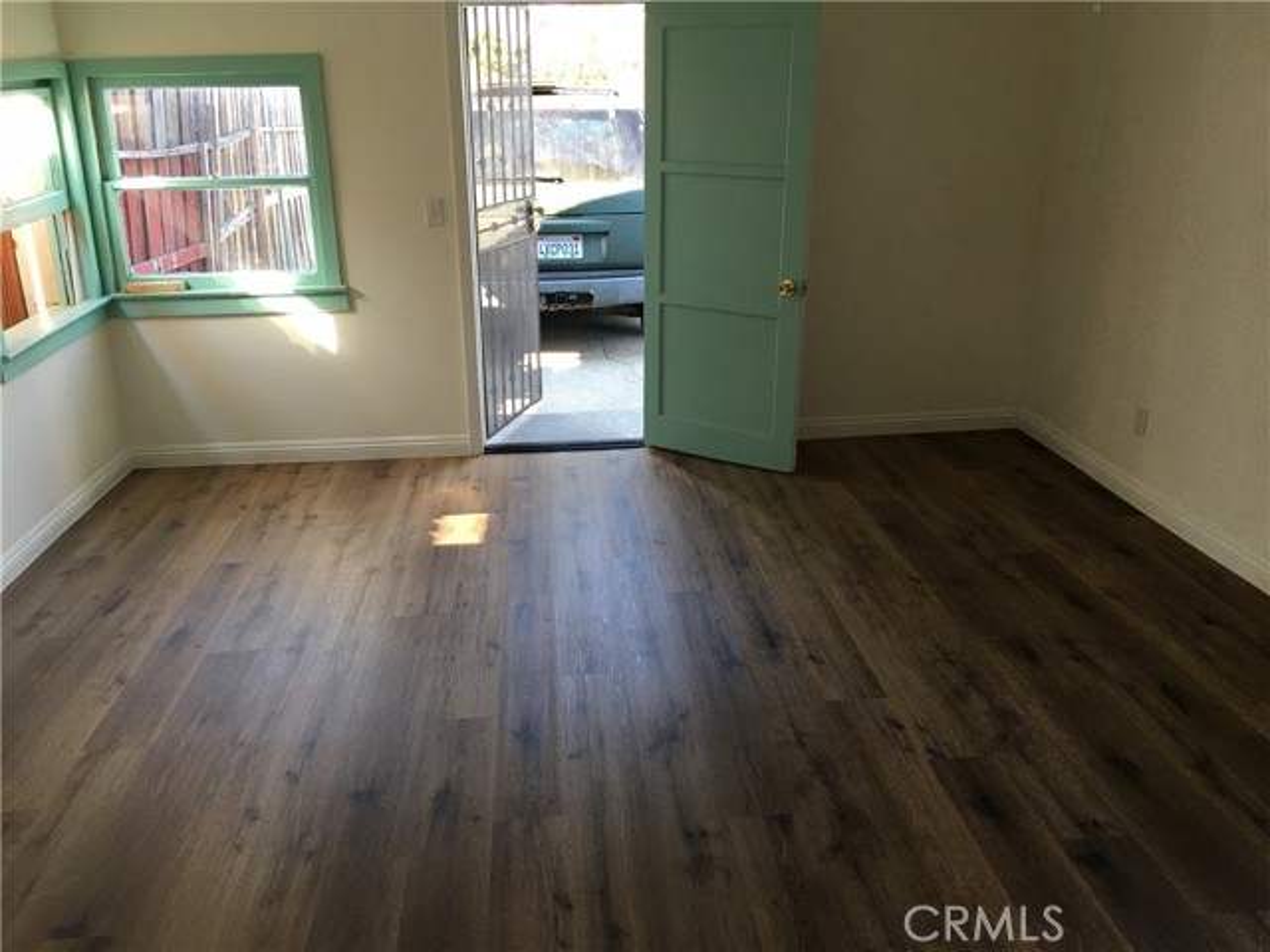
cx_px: 635
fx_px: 1064
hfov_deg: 61.7
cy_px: 476
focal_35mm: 29
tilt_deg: -17.6
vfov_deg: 48.2
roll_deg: +0.7
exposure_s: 1/40
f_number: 2.2
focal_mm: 4.15
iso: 25
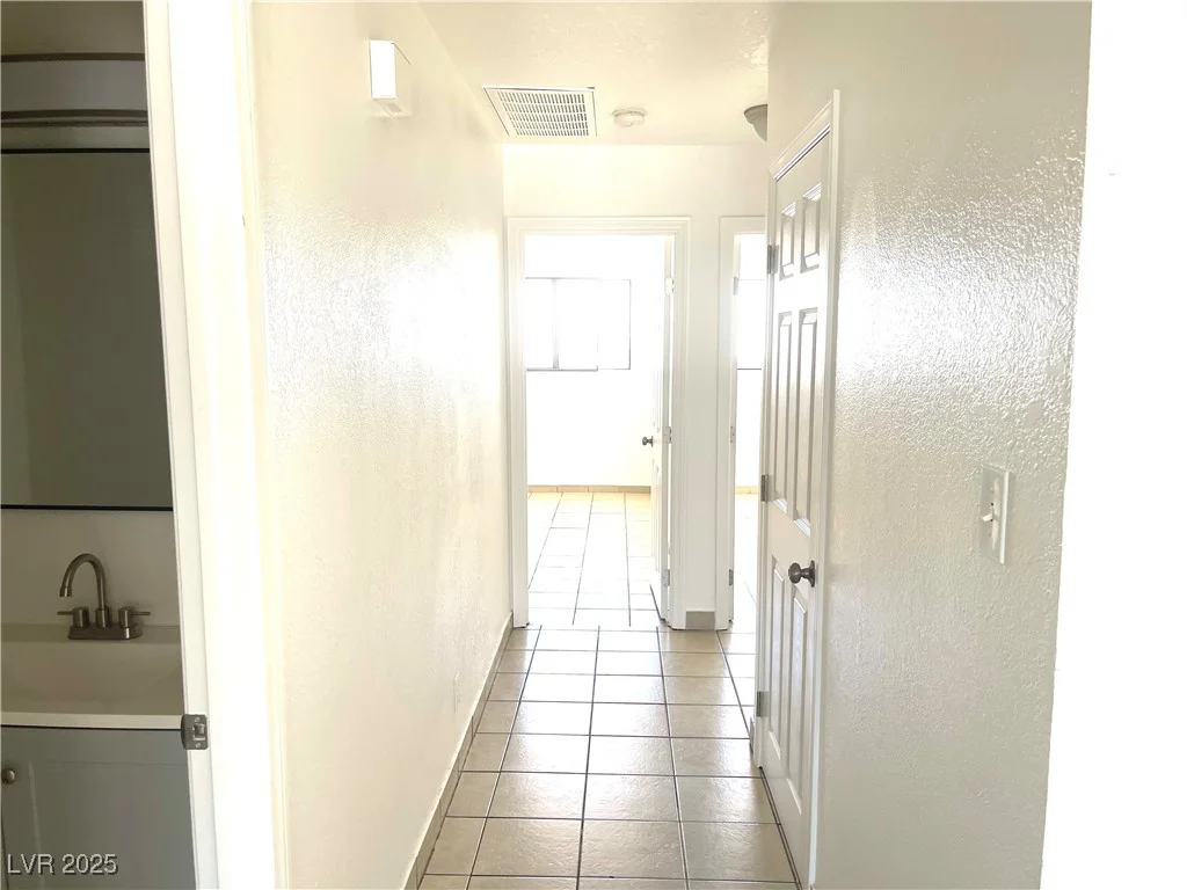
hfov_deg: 69.4
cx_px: 594
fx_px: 857
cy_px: 445
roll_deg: -0.3
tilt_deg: -6.8
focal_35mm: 25
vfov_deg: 54.9
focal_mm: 5.1
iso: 50
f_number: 1.6
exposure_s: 1/121
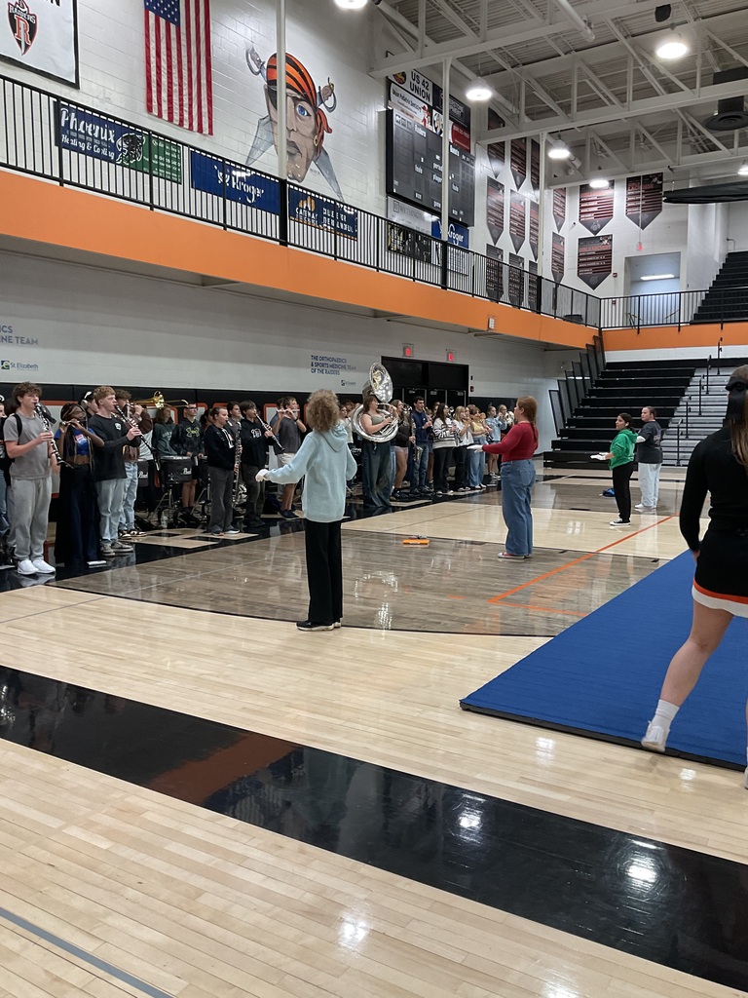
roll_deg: -2.7
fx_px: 836
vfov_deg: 61.7
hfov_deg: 48.2
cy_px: 499
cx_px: 374
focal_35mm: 29
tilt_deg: -5.7
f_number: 1.8
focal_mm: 3
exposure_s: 1/60
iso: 80
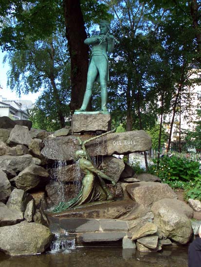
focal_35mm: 49
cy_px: 134
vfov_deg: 38.9
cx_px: 100
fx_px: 379
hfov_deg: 29.7
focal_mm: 8.2
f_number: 5
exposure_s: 1/100
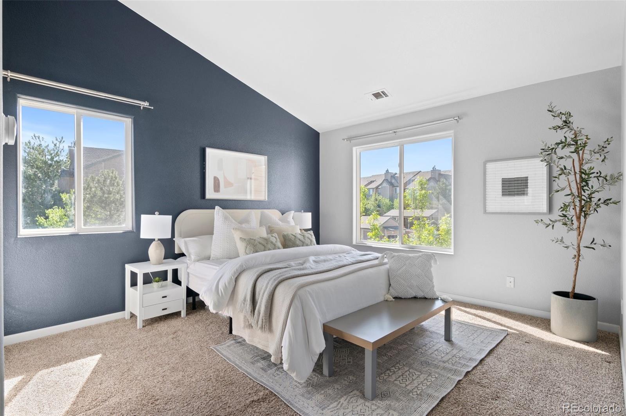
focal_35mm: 17
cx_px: 313
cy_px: 208
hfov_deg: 93.3
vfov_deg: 70.3
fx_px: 295
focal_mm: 17
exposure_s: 1/15
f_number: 8
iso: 400
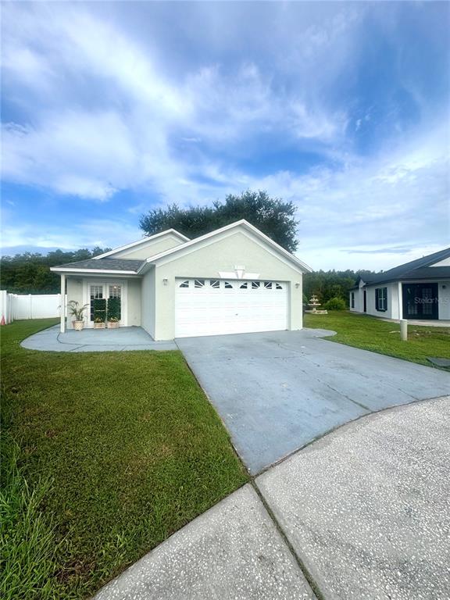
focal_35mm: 14
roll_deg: +0.4
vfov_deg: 102.1
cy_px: 300
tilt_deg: +0.0
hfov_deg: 85.7
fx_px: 243
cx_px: 225
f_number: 2.2
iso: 50
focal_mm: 2.22
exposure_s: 1/1976
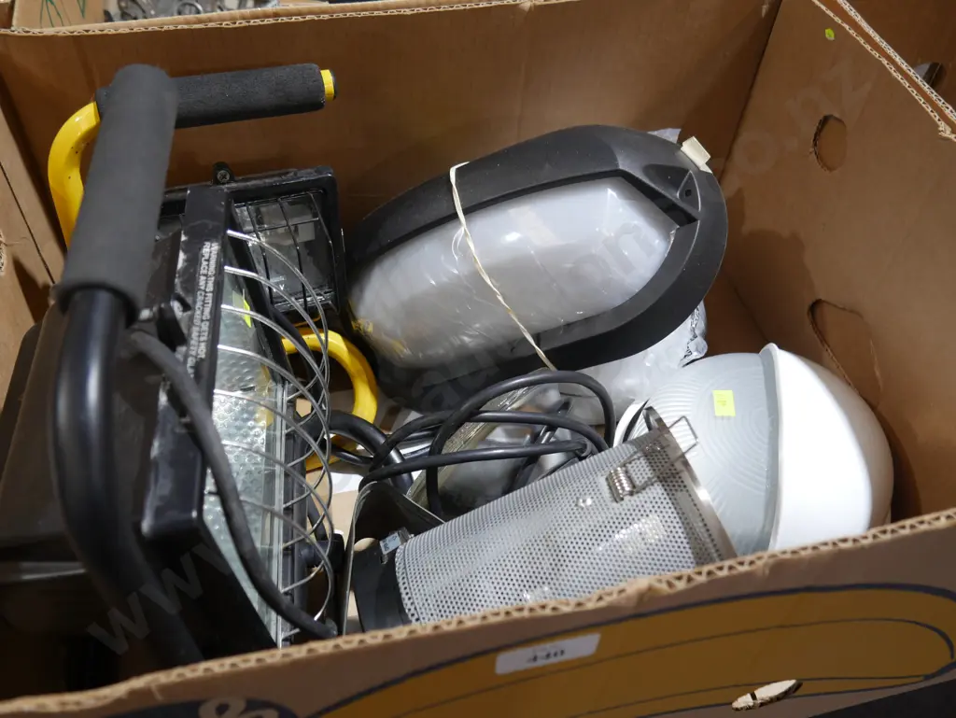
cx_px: 478
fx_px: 884
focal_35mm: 32
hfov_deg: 56.8
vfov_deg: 44.2
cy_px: 359
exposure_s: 1/60
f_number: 3.6
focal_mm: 16
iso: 400
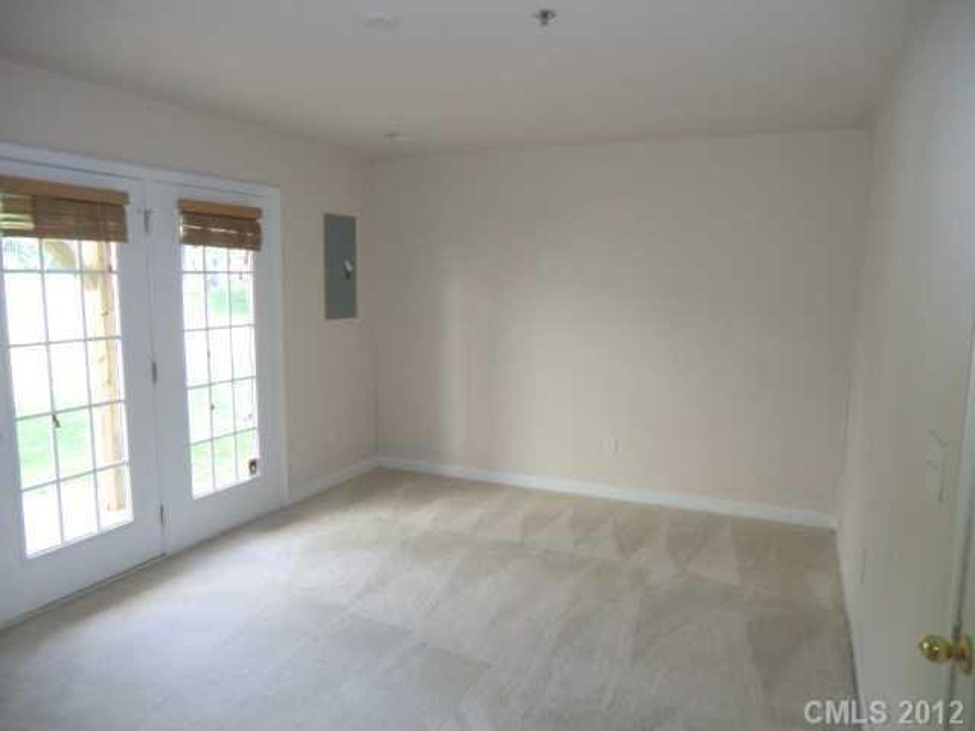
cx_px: 488
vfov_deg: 56.8
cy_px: 366
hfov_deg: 71.6
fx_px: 676
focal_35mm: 24
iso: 200
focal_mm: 4.3
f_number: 3.2
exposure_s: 1/60
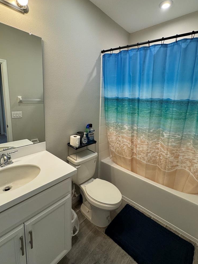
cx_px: 102
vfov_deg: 90.7
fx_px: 130
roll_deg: -0.8
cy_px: 119
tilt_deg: -9.9
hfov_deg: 74.7
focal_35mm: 17
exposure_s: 1/120
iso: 200
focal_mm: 2.22
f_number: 2.2
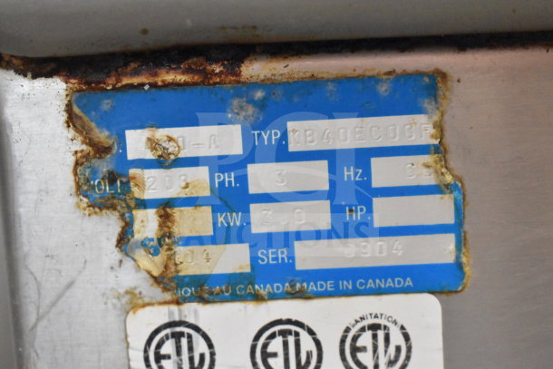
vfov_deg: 19.7
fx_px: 1060
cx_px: 276
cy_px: 184
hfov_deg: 29.2
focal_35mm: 69
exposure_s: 1/80
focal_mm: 46
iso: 11400
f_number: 5.3
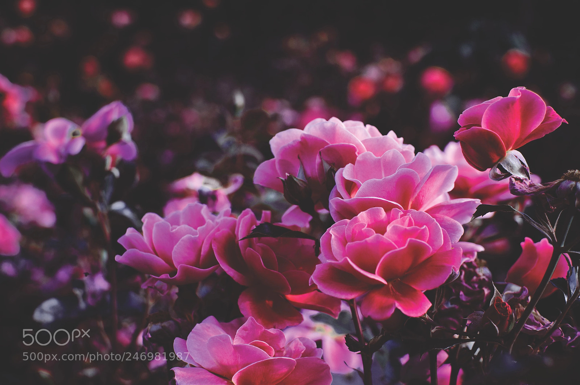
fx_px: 844
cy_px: 192
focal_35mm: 52
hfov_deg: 37.9
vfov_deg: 25.7
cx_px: 290
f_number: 4
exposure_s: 1/400
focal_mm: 35
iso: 200
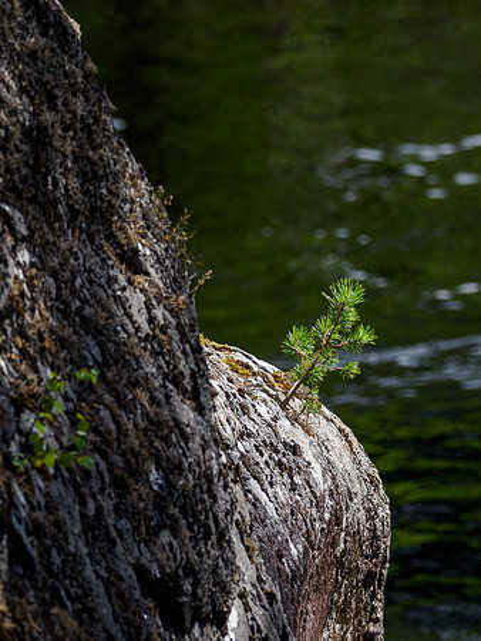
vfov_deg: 2.1
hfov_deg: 1.6
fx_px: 17366
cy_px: 313
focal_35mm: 938
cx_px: 314
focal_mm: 300
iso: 320
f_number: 4
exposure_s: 1/1000
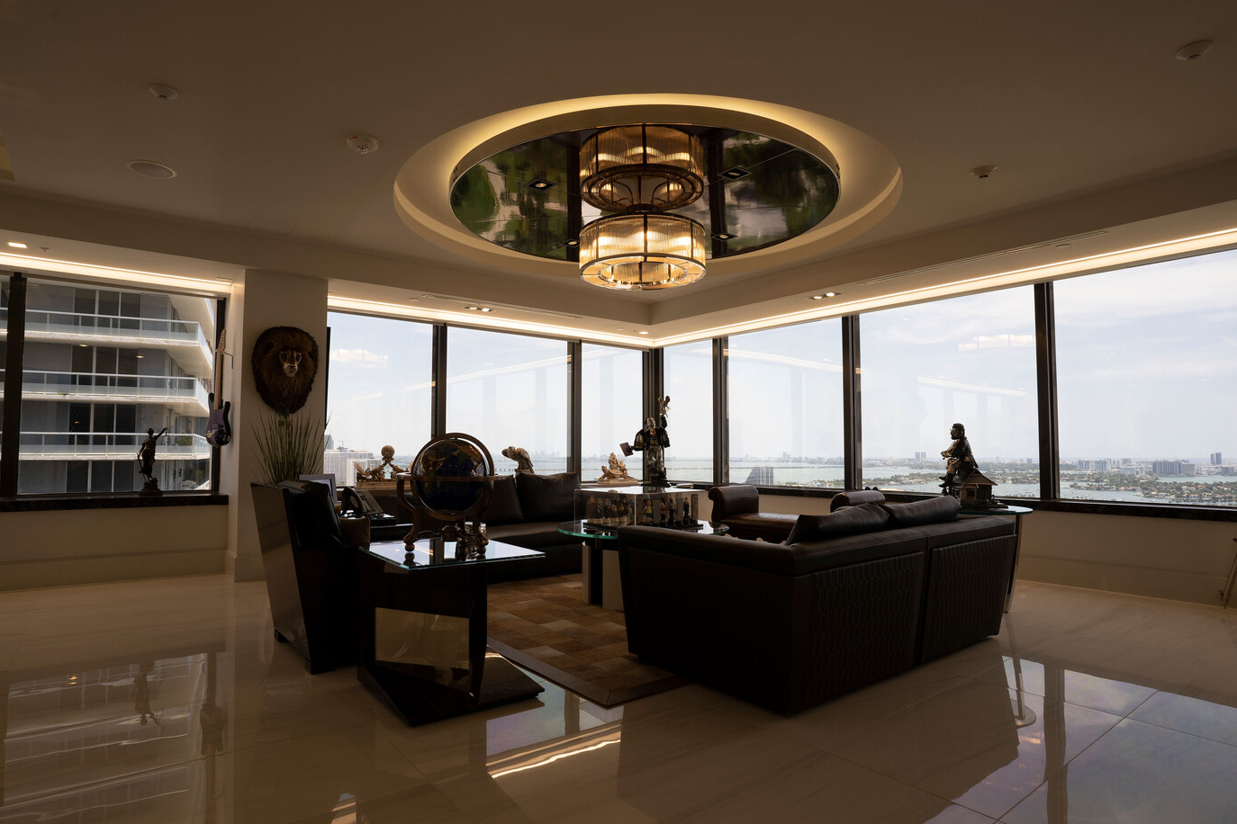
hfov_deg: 86.9
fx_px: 653
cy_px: 421
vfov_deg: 64.5
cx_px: 598
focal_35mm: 19
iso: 160
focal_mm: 18
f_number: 9
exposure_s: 1/30
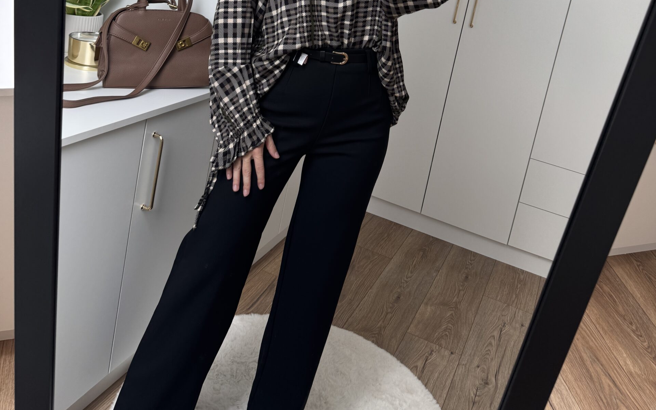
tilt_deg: -30.1
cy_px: 29
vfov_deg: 34.8
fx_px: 608
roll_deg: -9.8
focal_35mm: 34
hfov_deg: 56.7
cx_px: 328
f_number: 1.78
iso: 100
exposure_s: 1/121
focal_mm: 6.76
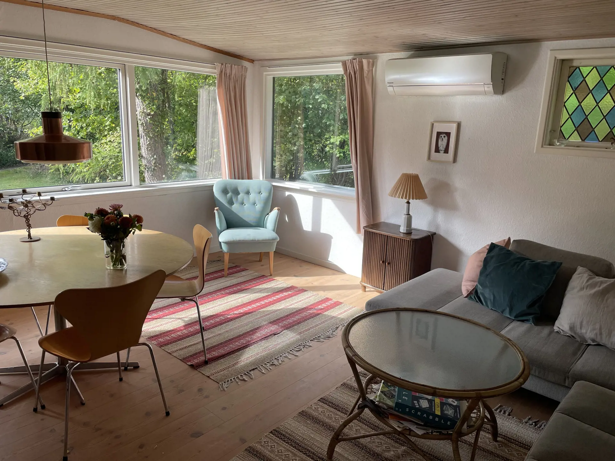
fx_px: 462
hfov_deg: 67.3
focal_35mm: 26
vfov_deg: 53.1
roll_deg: -1.4
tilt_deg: -14.0
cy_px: 230
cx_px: 308
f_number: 1.6
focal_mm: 4.2
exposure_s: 1/342
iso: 32
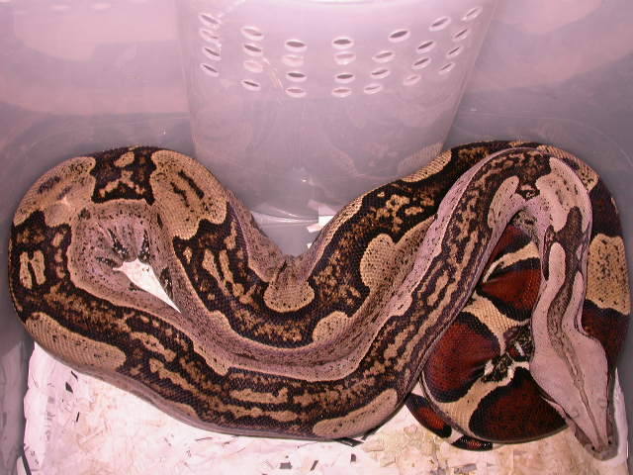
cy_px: 238
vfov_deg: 30.9
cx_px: 316
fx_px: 859
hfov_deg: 40.4
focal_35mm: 47
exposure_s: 1/60
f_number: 2.8
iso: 100
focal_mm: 9.8
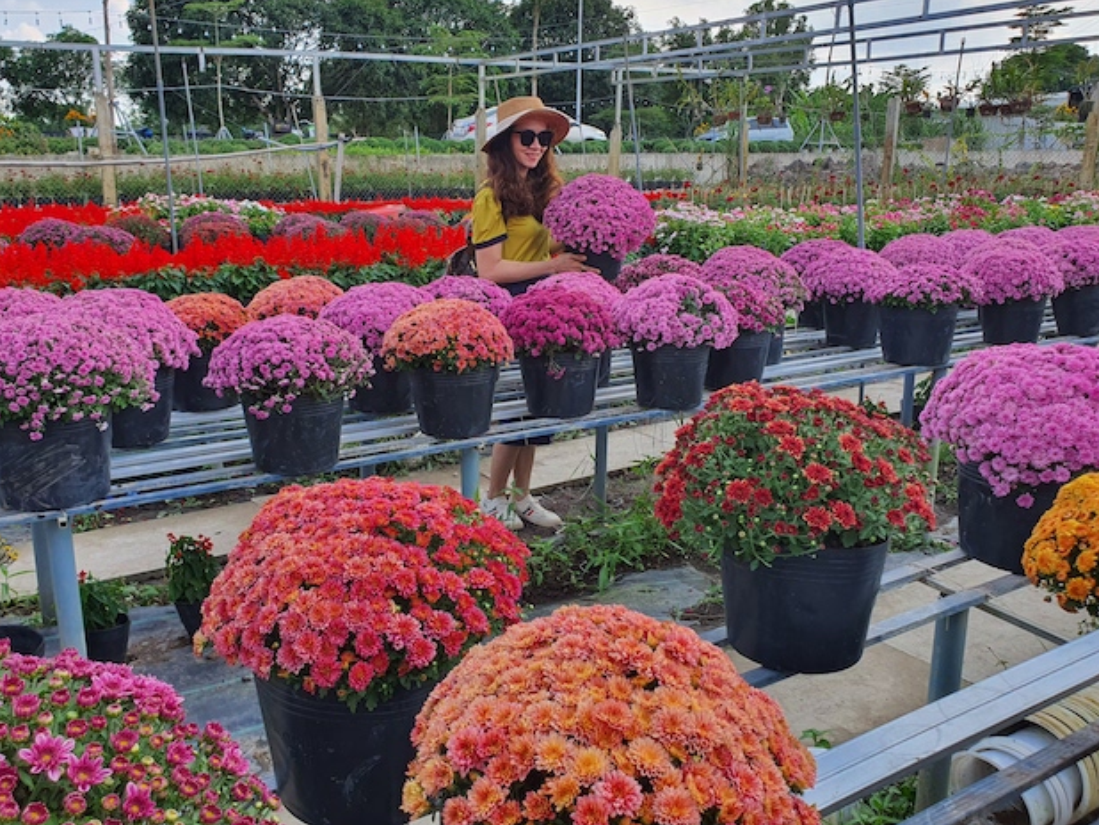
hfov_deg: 61.5
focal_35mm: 29
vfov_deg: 48.2
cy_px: 390
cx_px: 488
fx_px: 921
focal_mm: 4.3
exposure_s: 1/485
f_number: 2.4
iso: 50
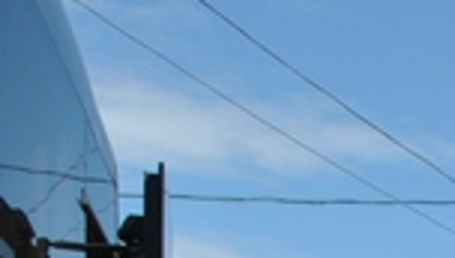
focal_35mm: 149
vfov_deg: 7.5
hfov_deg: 11.9
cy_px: 690
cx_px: 1060
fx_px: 1800
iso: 100
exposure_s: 1/200
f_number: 7.1
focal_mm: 18
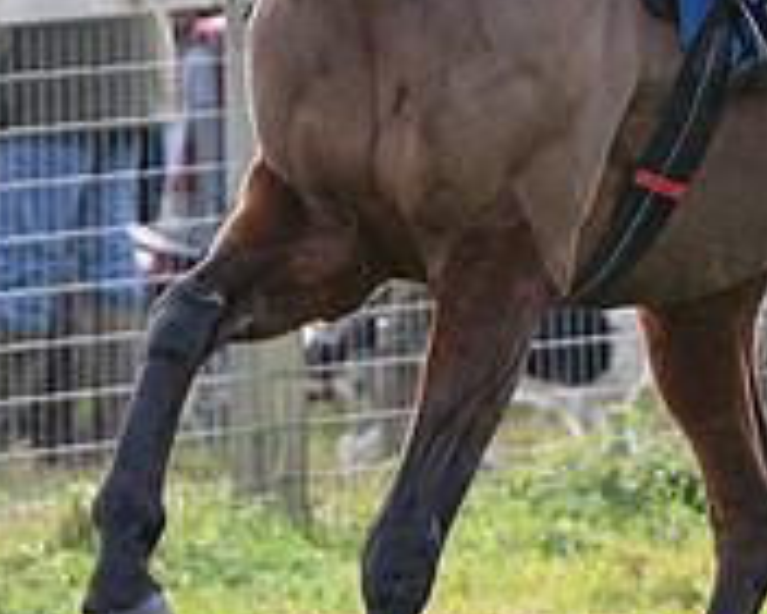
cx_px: 319
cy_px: -220
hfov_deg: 2.3
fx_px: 19056
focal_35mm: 839
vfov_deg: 1.8
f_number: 2.8
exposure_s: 1/2000
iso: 800
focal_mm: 115
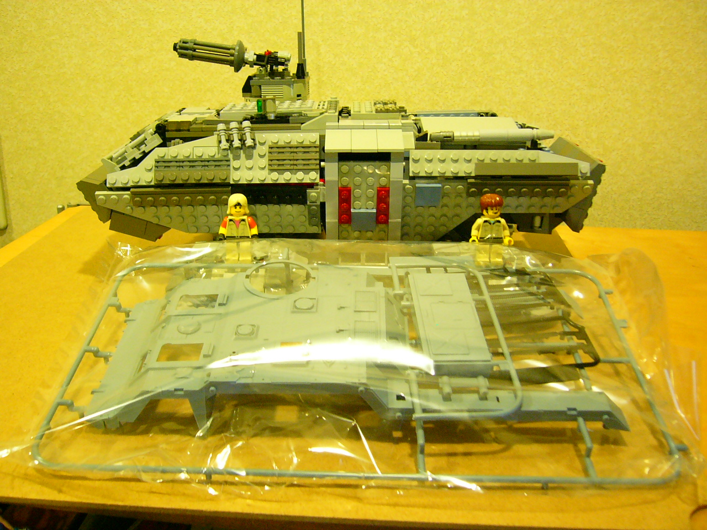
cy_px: 265
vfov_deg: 40.7
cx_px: 354
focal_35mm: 35
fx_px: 715
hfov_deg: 52.6
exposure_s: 1/8
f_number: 2.8
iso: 200
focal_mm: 5.8
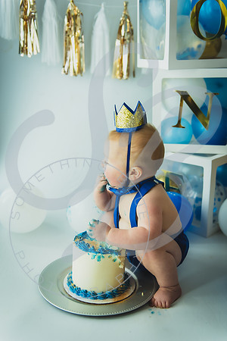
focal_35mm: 38
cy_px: 170
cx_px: 114
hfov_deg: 35.1
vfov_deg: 50.7
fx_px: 359
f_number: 2.8
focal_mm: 38
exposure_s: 1/125
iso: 200
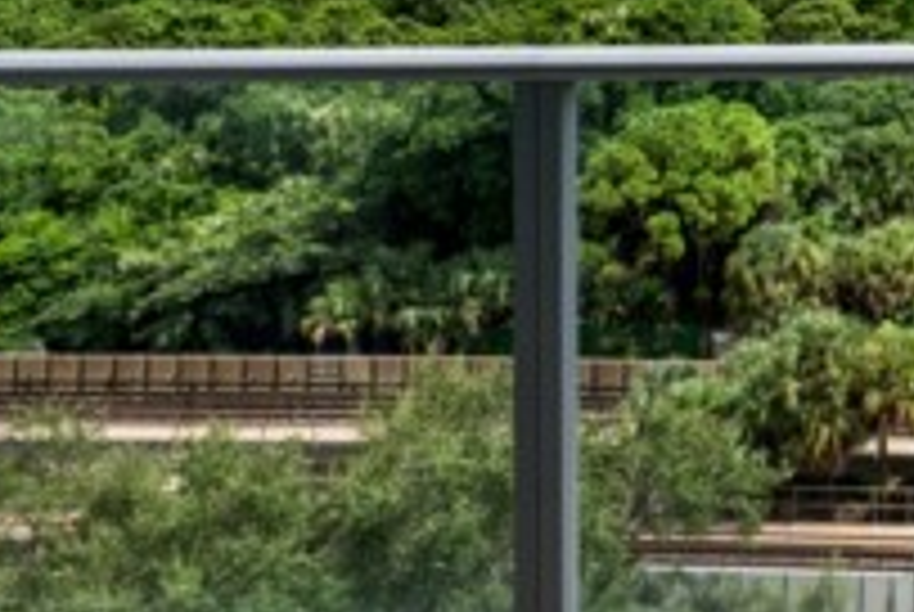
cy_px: -40
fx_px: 1119
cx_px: 1083
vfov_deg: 28.2
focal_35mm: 44
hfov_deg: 35.5
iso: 320
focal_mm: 14
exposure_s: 1/400
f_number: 11
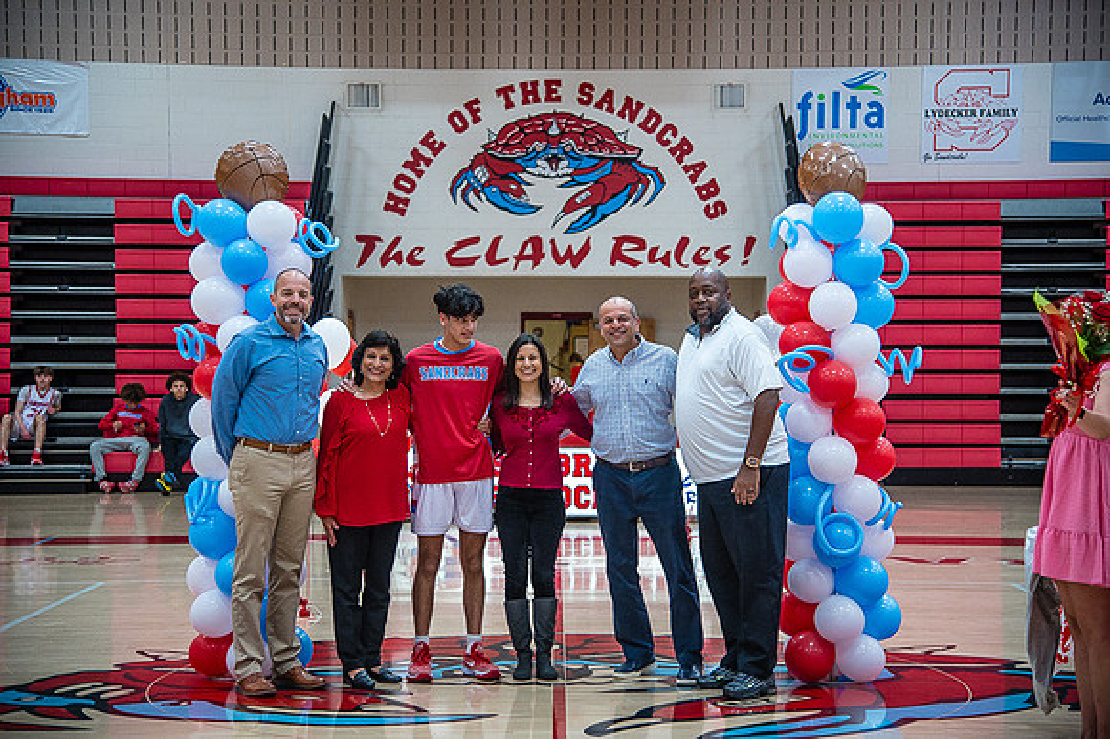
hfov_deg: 30.5
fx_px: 2034
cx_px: 555
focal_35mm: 66
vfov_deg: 20.6
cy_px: 370
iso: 2000
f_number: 4
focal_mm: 66
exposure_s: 1/320
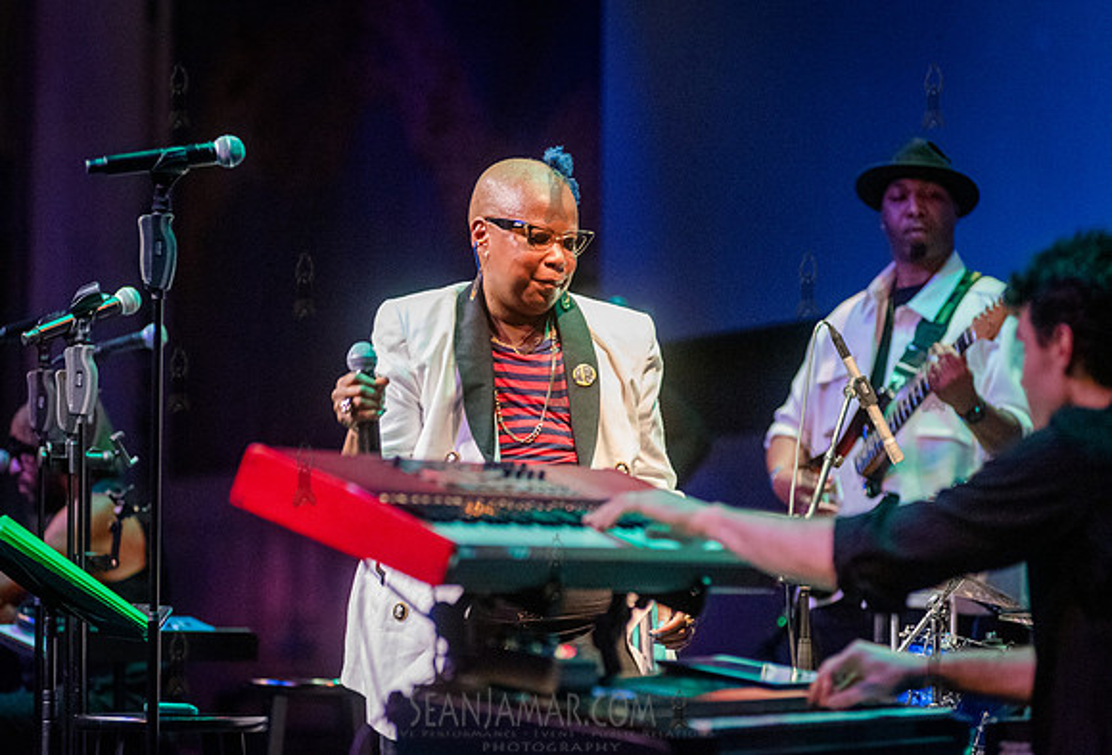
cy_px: 353
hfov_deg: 11.1
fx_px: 5739
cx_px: 509
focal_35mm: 185
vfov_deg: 7.5
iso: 6400
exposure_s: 1/400
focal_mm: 170
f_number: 4
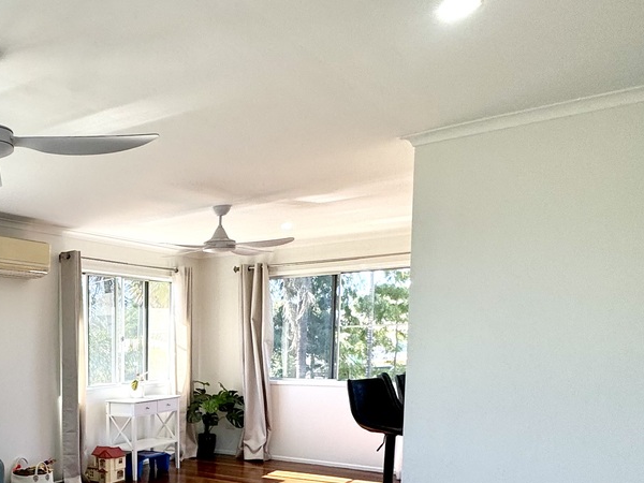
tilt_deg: -3.5
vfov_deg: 38.9
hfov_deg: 44.3
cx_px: -10
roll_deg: +1.6
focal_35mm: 35
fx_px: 651
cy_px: 398
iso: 40
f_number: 2.2
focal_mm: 2.22
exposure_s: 1/161
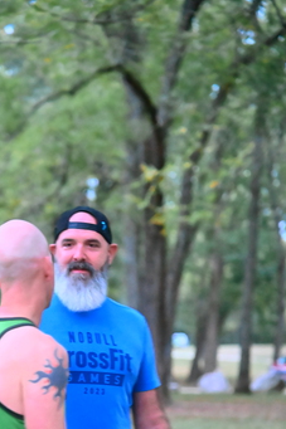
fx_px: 1443
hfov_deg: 11.3
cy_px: 340
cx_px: 86
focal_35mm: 121
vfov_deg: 16.8
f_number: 2.8
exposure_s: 1/60
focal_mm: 75
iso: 12800
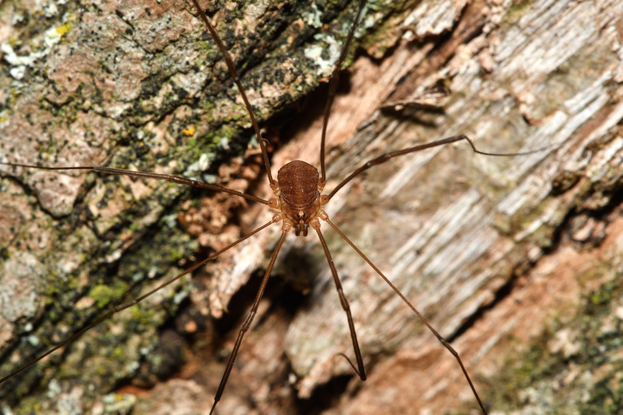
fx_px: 3893
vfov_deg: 6.1
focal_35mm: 225
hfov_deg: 9.1
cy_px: 208
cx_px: 312
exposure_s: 1/250
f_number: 11
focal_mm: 150
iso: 400
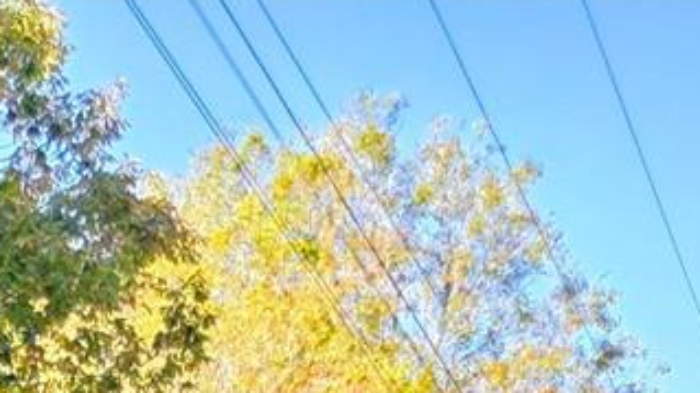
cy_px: 1680
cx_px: -94
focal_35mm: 161
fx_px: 2987
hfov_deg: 13.1
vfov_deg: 6.0
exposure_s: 1/359
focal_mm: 6.3
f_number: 1.7
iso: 40
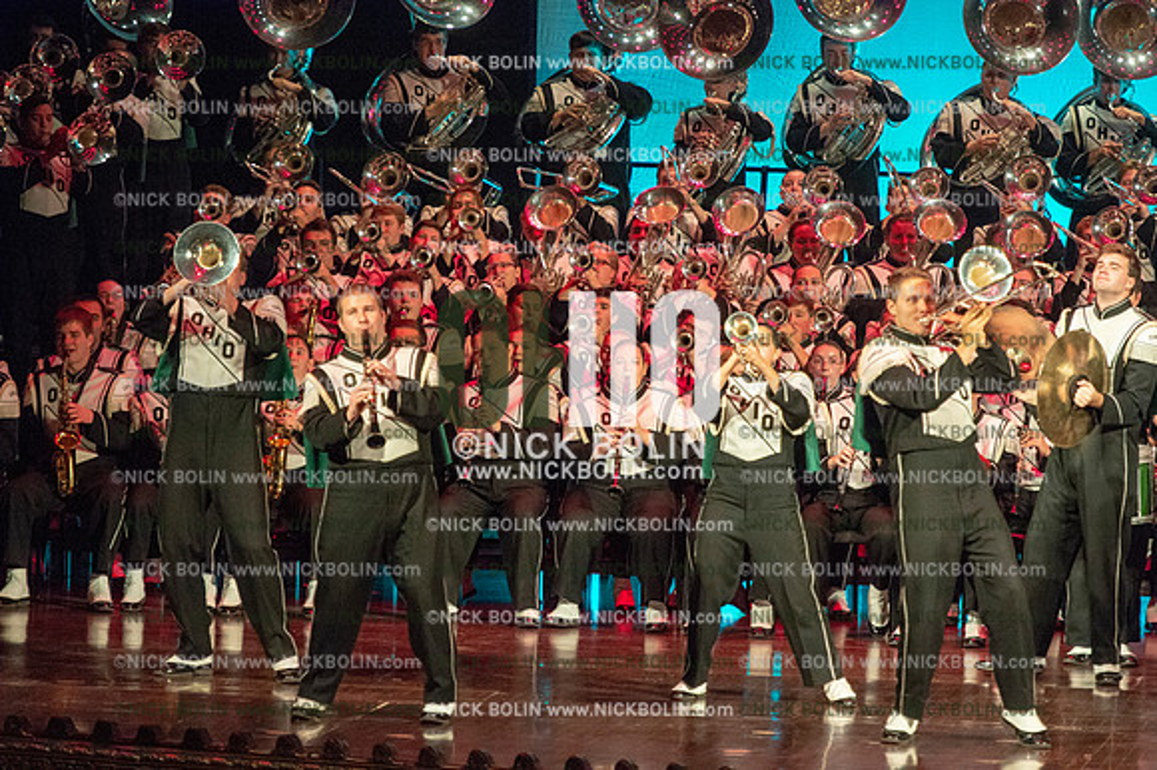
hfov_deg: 9.0
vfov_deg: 6.0
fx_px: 7387
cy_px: 385
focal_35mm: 230
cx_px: 578
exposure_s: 1/320
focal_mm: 230
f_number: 5.6
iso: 8000
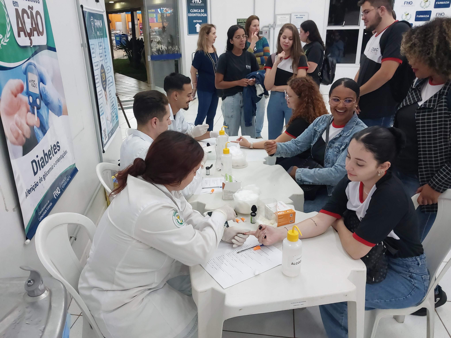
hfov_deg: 60.0
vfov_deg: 46.8
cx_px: 226
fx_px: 391
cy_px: 169
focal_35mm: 30
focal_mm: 4.6
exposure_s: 1/120
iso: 250
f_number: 1.8
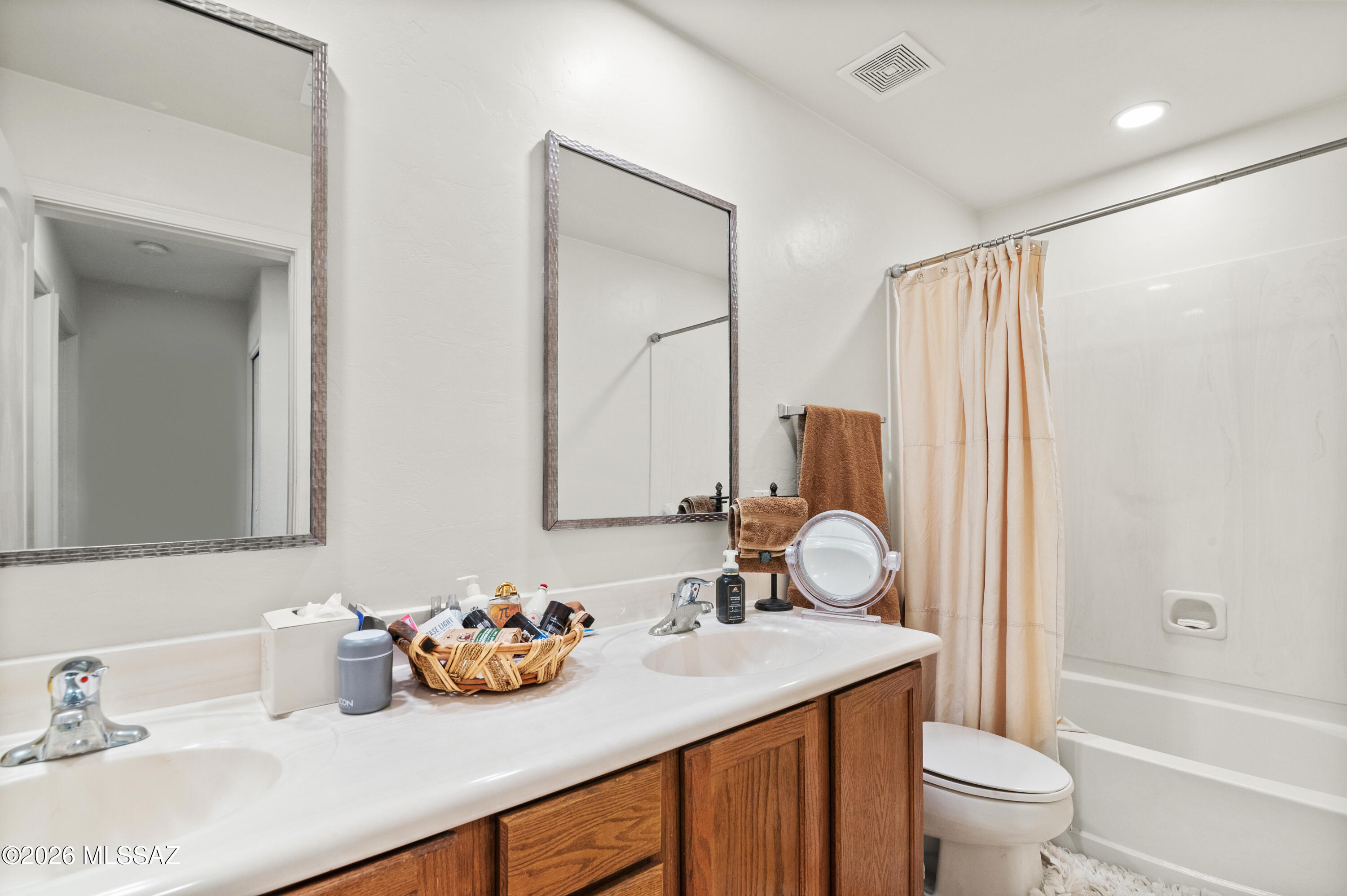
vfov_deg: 73.7
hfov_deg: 96.8
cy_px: 448
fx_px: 598
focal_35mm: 16
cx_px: 674
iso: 1250
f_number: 13
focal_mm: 16
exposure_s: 1/8
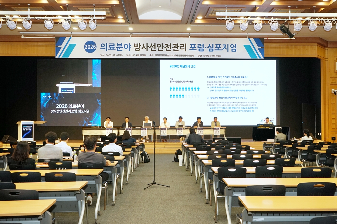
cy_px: 112
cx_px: 168
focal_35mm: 38
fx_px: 356
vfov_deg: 35.1
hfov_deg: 50.7
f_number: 7.1
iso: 500
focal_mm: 38
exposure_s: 1/100
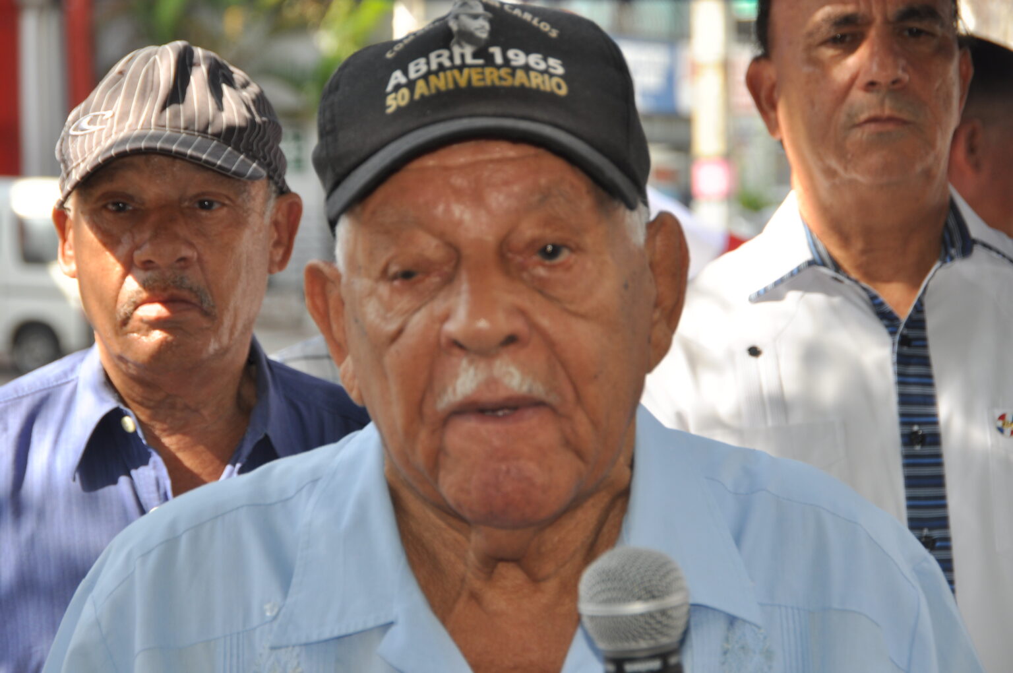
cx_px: 506
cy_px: 336
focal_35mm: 120
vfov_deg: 11.4
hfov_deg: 17.1
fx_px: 3372
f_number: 6.7
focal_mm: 80
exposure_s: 1/200
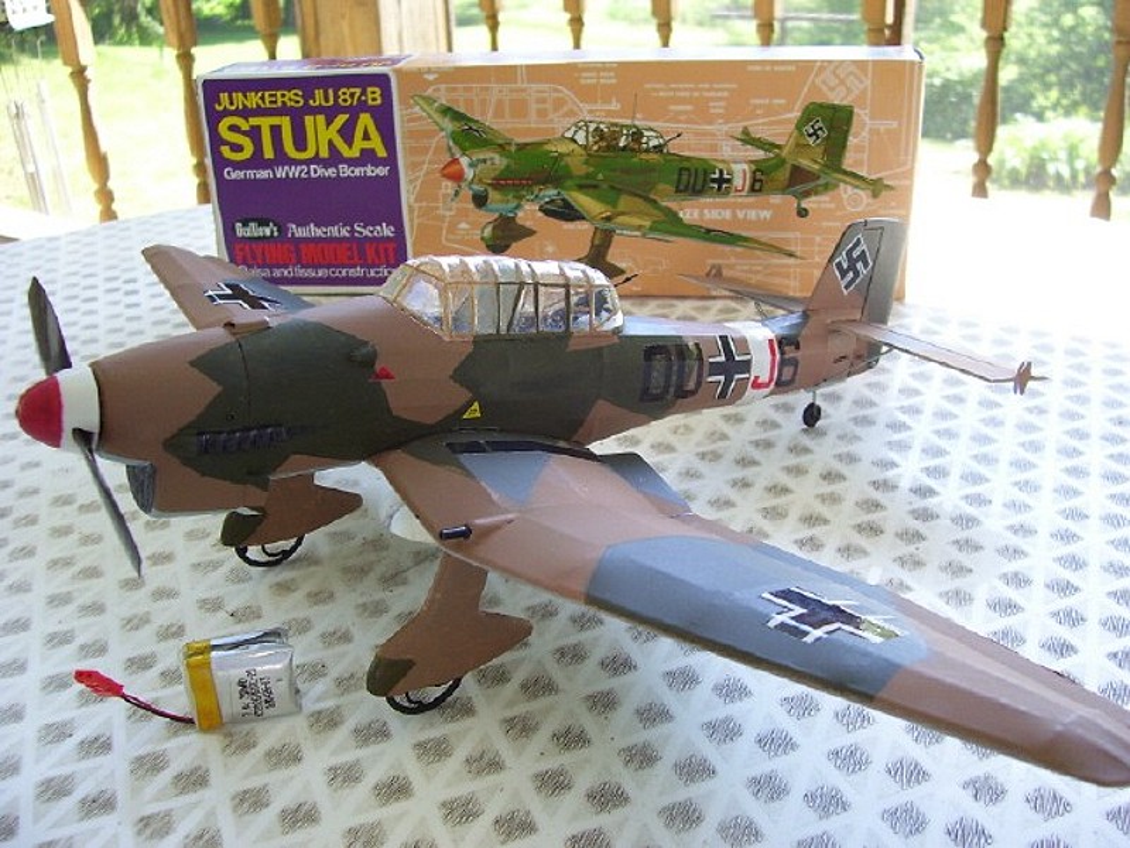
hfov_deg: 54.0
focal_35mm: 34
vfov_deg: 41.8
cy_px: 424
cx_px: 565
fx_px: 1110
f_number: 2.7
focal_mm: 5.6
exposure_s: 1/90
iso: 80
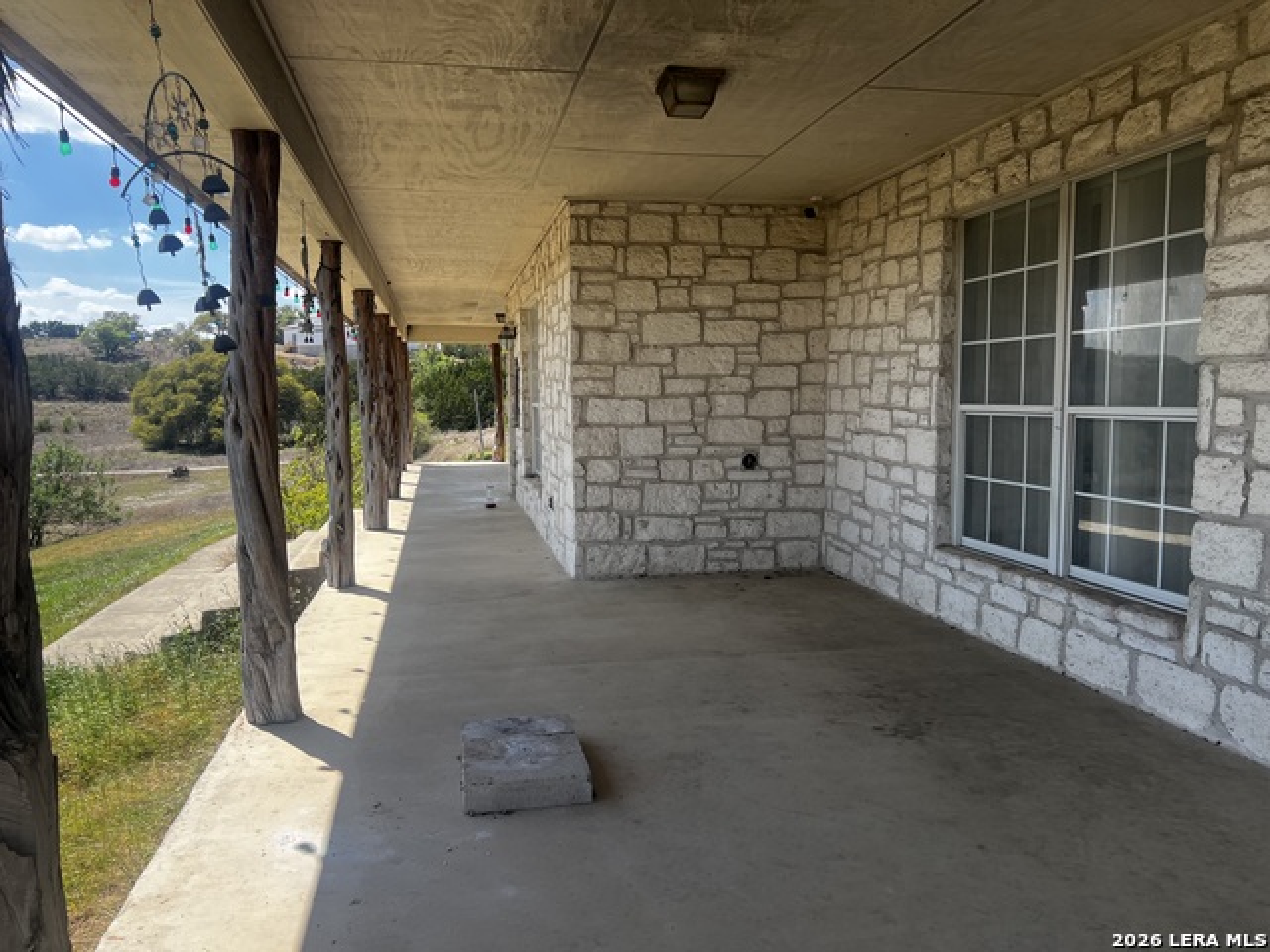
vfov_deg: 53.1
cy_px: 476
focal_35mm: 26
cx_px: 635
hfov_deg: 67.3
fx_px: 954
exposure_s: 1/1698
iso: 50
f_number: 1.5
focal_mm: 5.7
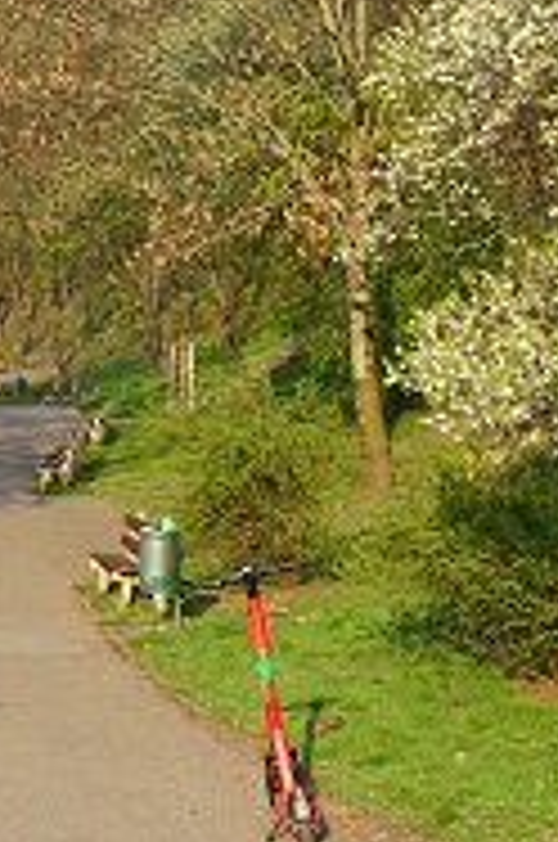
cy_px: 315
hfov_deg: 12.6
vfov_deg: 19.1
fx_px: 2497
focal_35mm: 107
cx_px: -4
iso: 80
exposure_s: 1/160
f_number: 4.5
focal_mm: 8.18
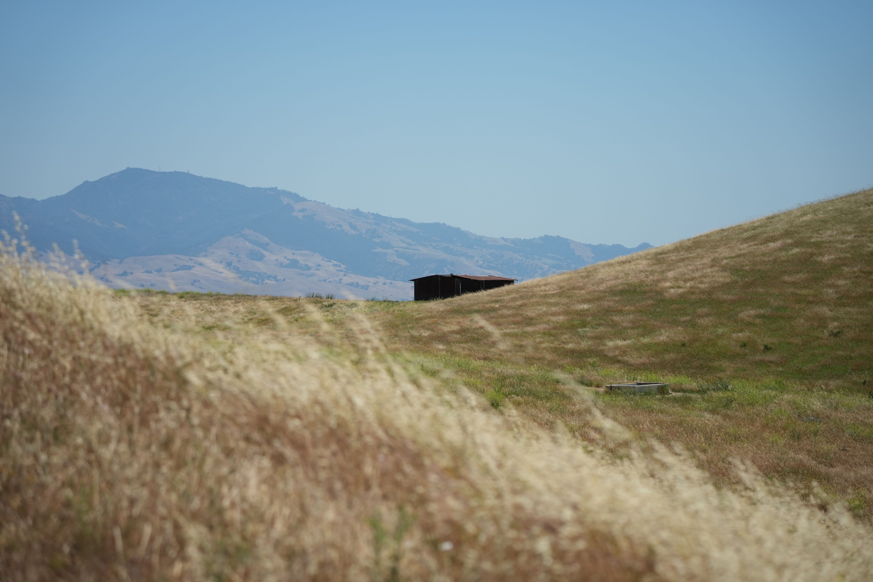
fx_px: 2958
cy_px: 291
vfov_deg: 11.2
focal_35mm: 122
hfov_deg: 16.8
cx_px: 436
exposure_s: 1/3200
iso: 500
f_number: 5.6
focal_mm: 122
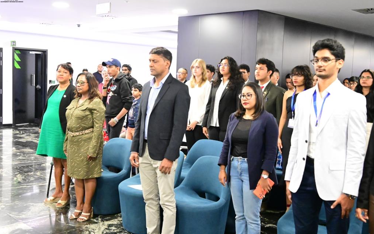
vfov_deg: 31.3
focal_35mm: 41
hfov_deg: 48.2
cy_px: 114
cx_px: 186
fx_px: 418
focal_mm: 40
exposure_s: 1/125
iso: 25600
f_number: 6.3
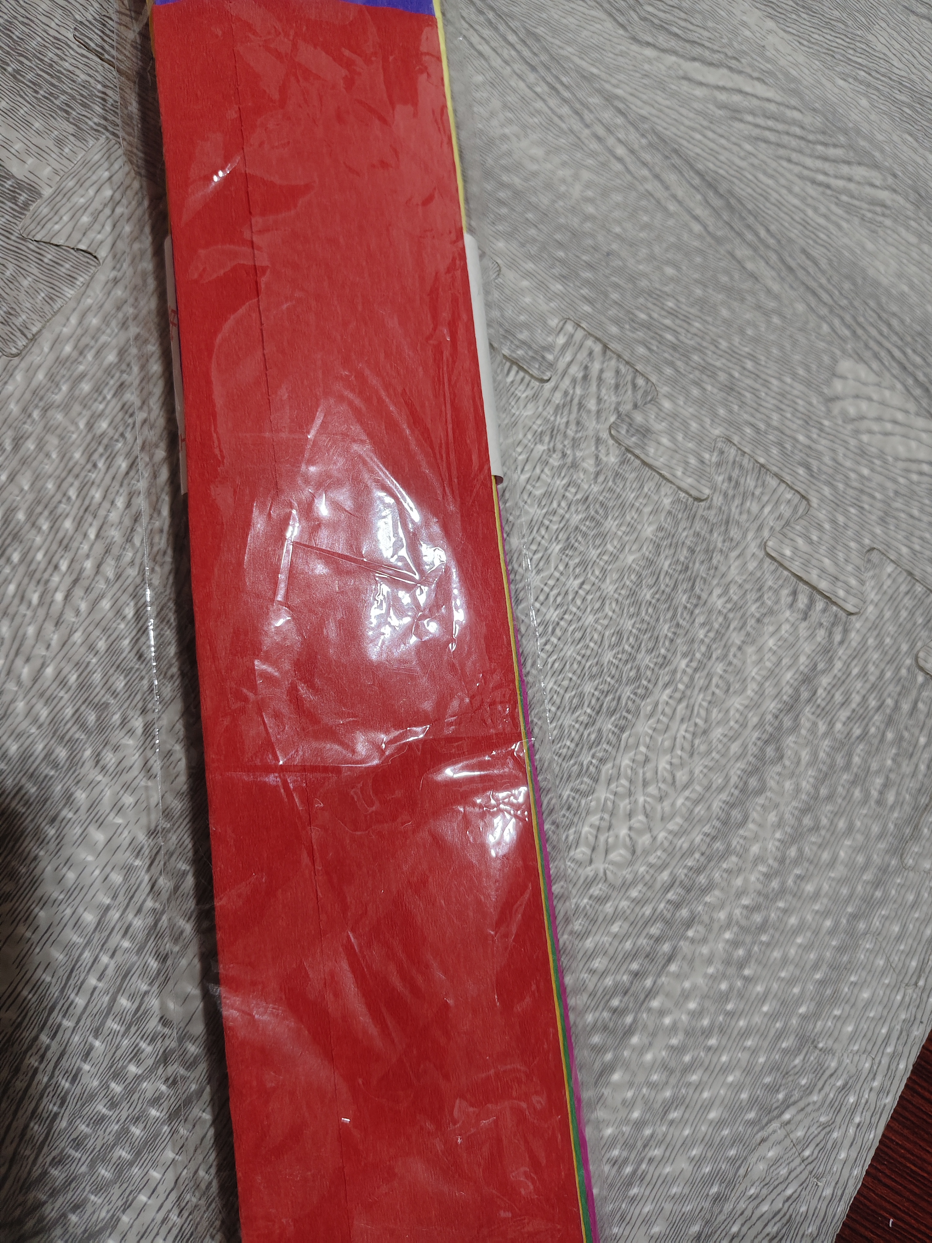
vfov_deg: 73.9
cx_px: 466
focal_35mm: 23
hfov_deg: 58.9
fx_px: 826
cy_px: 622
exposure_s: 1/50
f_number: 1.88
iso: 659
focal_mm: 5.56
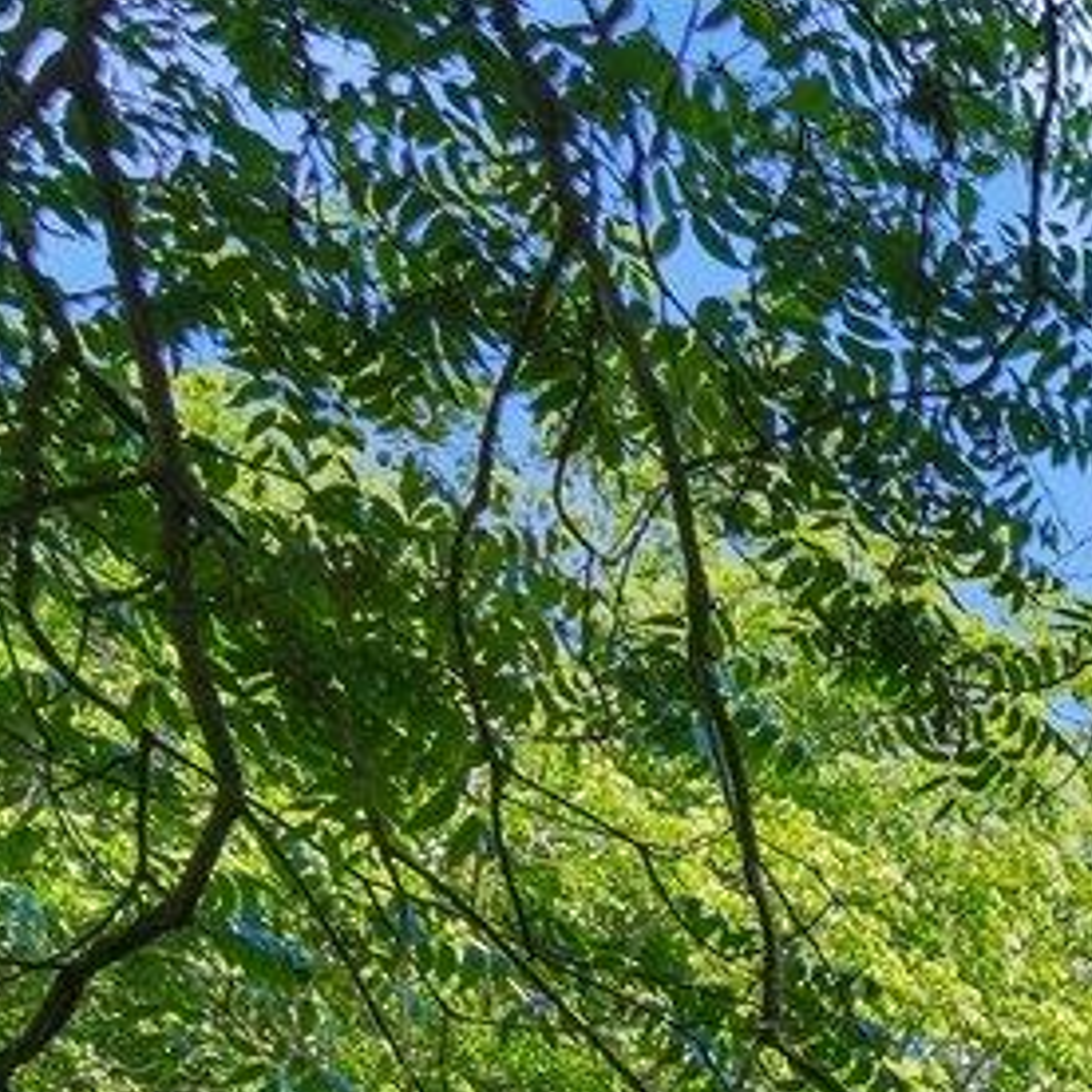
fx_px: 3605
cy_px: 2495
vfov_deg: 13.4
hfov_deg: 9.2
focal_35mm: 101
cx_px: 3960
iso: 200
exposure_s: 1/90
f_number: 8
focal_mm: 16
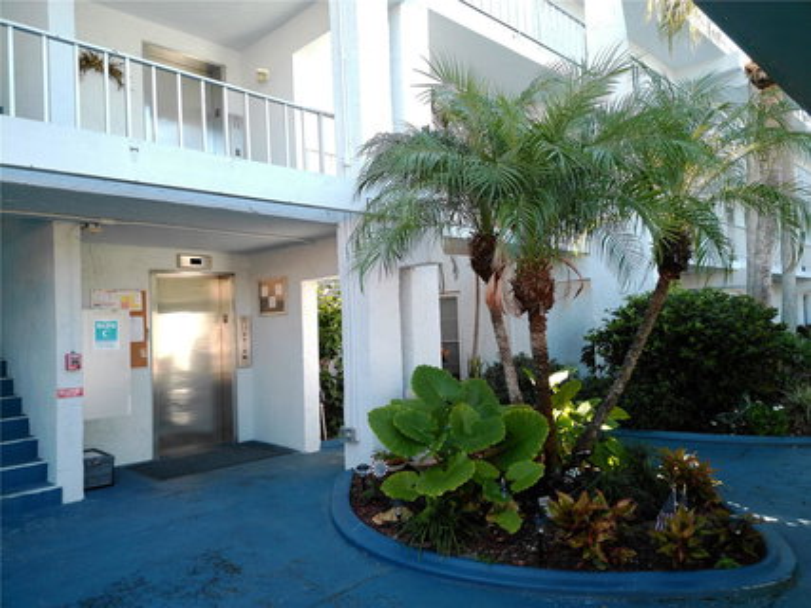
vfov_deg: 71.6
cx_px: 406
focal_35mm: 18
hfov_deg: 87.8
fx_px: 422
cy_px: 304
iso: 100
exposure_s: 1/60
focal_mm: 3.37
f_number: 1.8
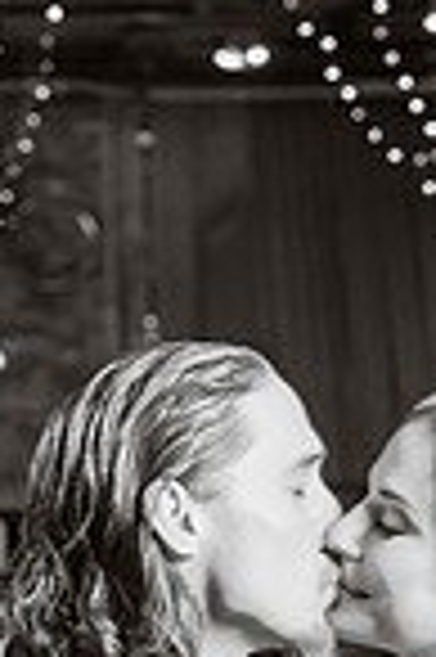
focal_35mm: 216
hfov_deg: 6.3
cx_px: 351
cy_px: 360
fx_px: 3933
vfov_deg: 9.5
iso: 500
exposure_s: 1/40
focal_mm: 70
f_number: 5.6
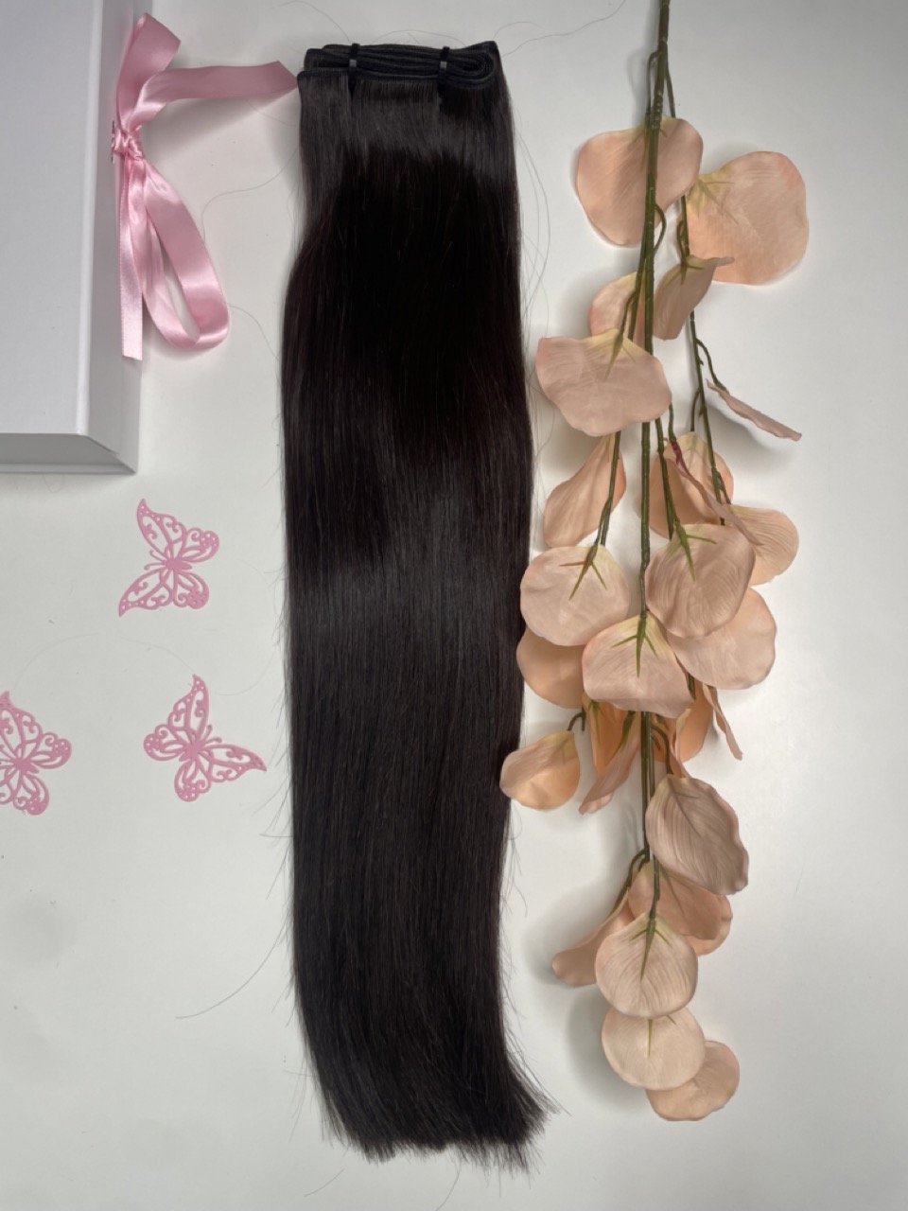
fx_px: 909
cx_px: 454
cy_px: 606
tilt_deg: -85.6
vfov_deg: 67.3
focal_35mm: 26
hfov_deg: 53.1
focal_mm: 4.2
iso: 40
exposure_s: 1/100
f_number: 1.6
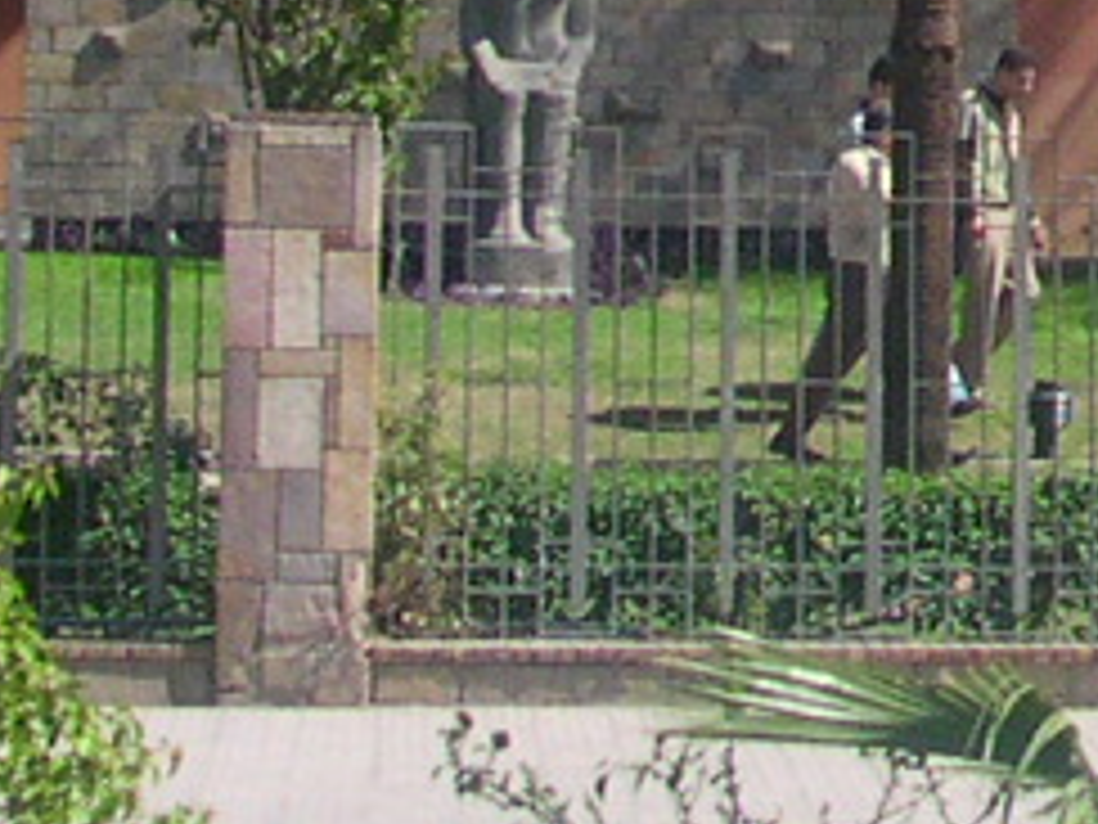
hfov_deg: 9.7
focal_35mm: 194
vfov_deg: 7.5
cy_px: -360
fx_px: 6154
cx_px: 1935
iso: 100
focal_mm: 5.6
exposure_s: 1/289
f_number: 4.5
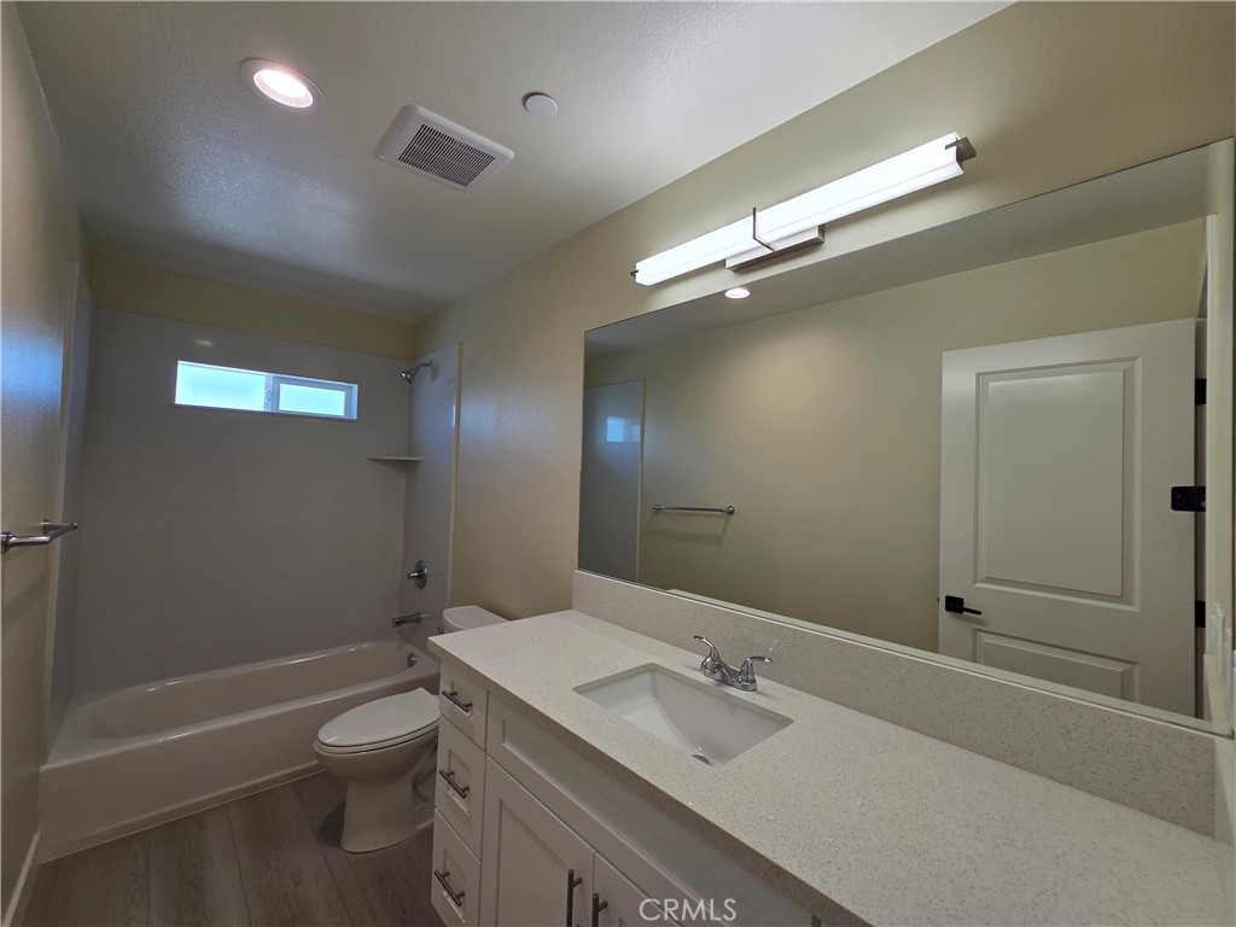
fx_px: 464
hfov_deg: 106.2
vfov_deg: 89.9
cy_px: 464
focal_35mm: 13
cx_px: 618
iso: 50
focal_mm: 2.2
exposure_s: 1/120
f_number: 2.2
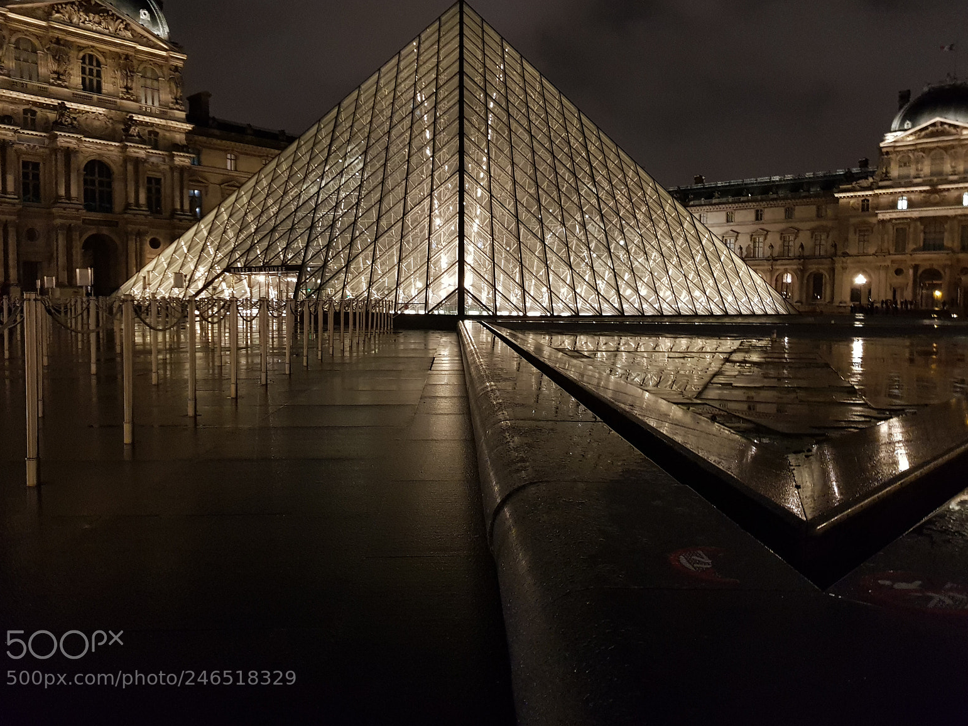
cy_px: 350
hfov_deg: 65.3
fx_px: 755
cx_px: 470
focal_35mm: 27
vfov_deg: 51.4
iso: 320
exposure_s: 1/10
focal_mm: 4.2
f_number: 1.7
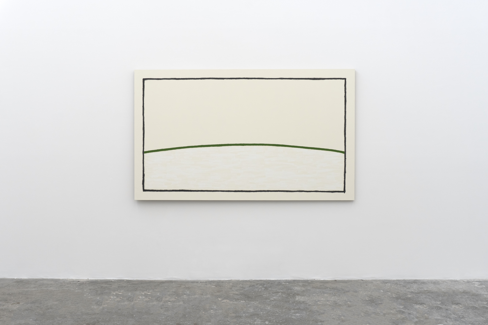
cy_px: 162
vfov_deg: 35.5
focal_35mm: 38
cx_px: 244
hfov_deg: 51.3
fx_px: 508
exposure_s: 1/13
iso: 320
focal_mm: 25
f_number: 10
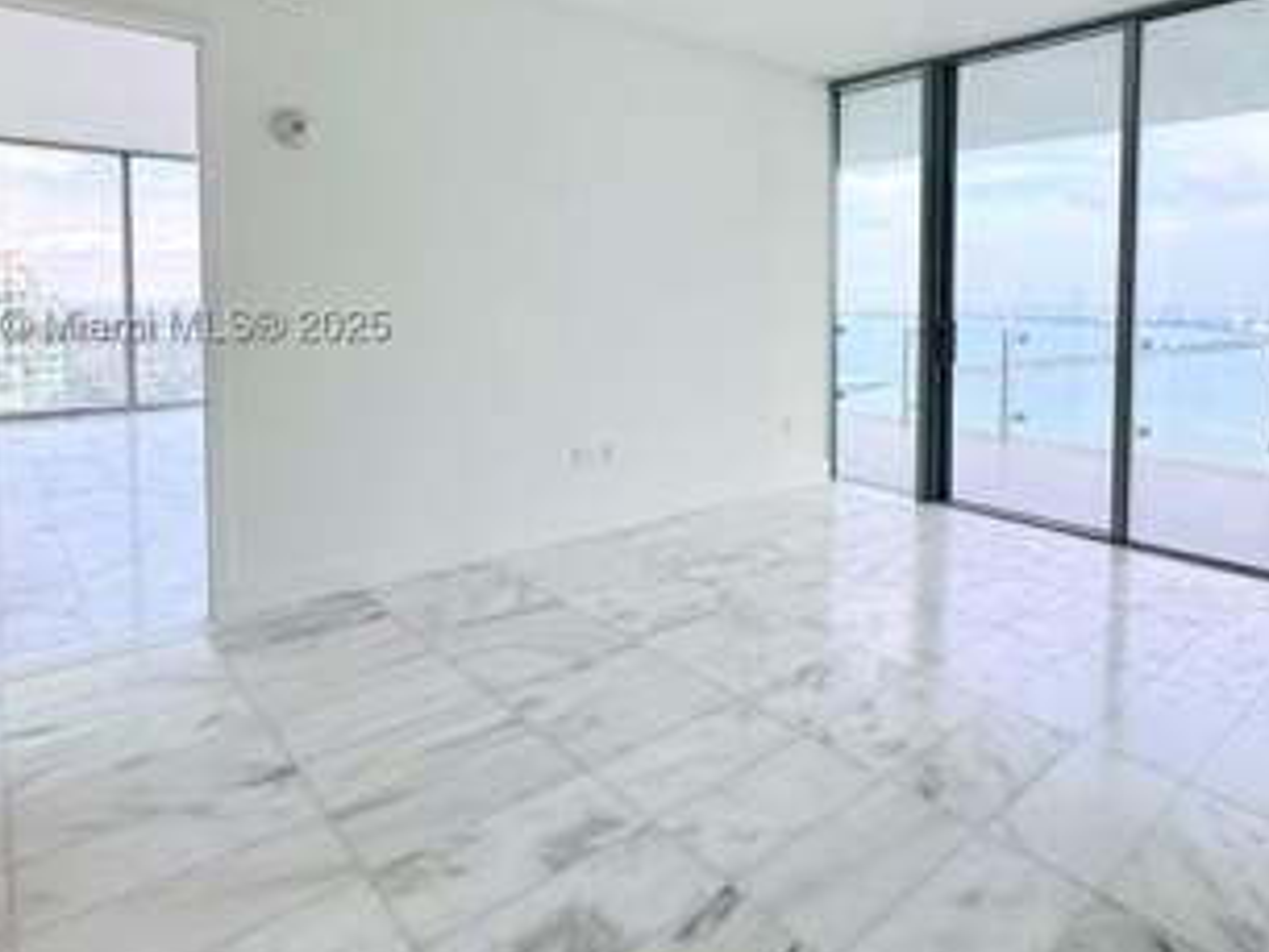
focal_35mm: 22
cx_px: 757
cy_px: 333
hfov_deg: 75.6
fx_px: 807
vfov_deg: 60.0
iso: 40
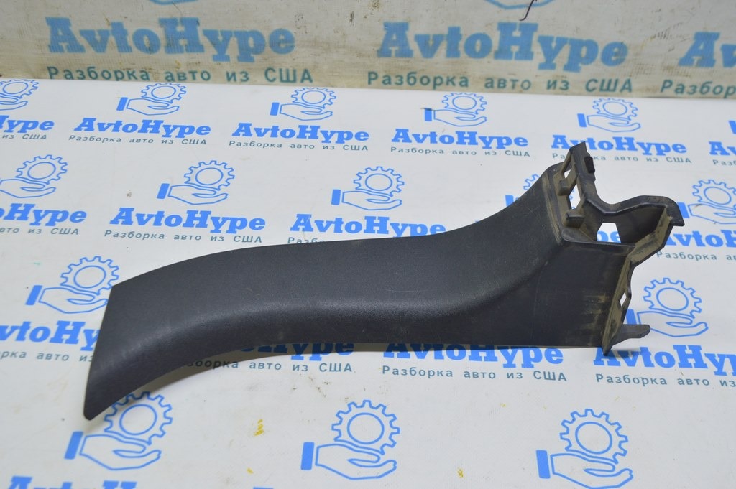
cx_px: 368
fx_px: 797
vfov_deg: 34.2
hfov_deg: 49.6
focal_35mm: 39
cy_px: 244
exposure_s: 1/25
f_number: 5.6
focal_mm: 26
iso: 400
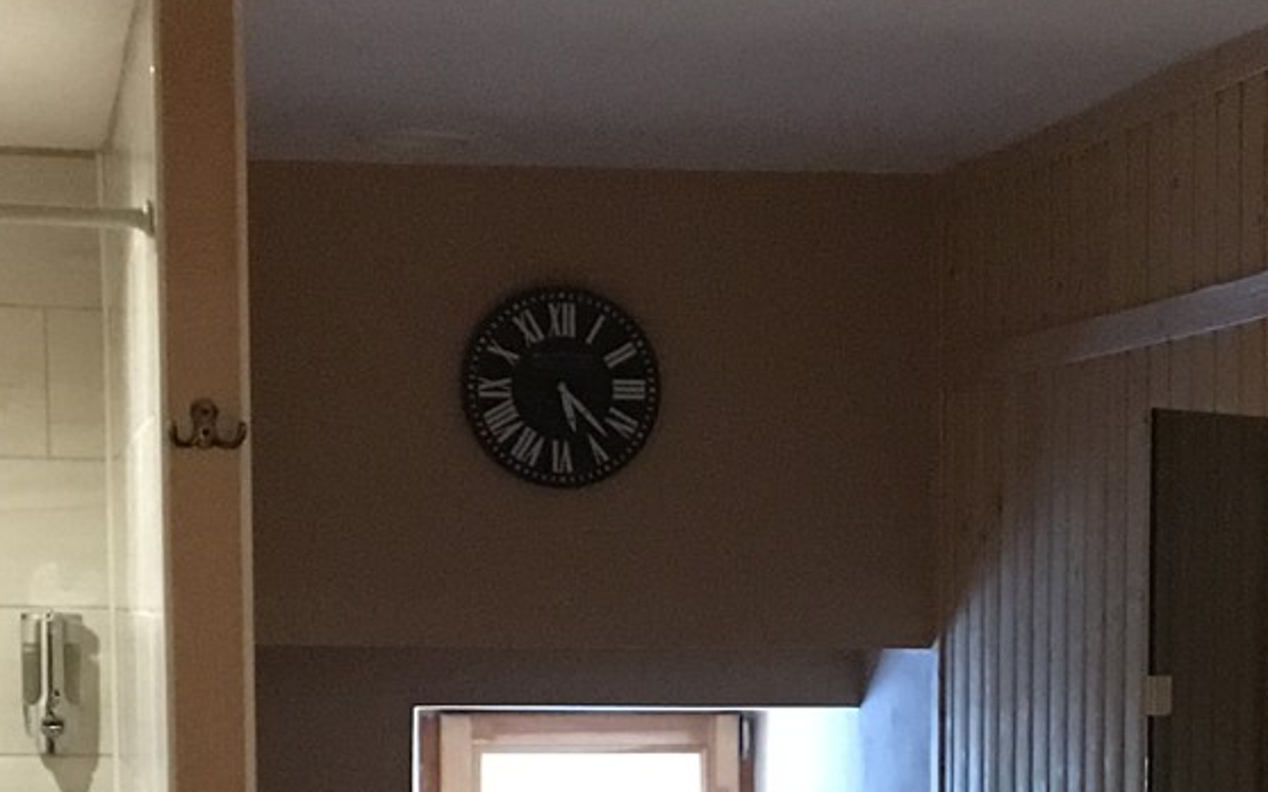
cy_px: 1026
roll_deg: -0.7
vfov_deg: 12.0
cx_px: 993
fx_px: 3663
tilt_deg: -6.7
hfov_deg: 19.5
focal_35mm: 106
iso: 320
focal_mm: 4.15
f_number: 2.2
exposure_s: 1/17
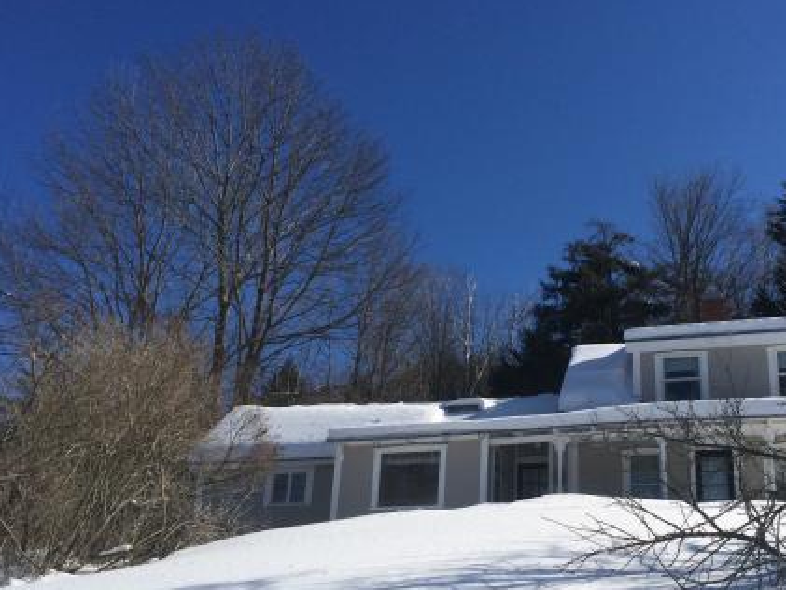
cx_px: 512
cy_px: 342
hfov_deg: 46.2
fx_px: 909
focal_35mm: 40
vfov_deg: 35.9
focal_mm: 4.15
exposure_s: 1/4115
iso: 32
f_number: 2.2
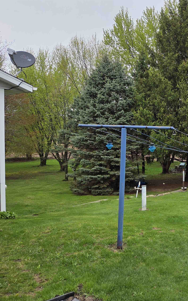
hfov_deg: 34.7
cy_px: 152
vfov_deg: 58.1
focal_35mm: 33
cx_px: 189
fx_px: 271
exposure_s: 1/1005
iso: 80
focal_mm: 5.4
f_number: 1.8
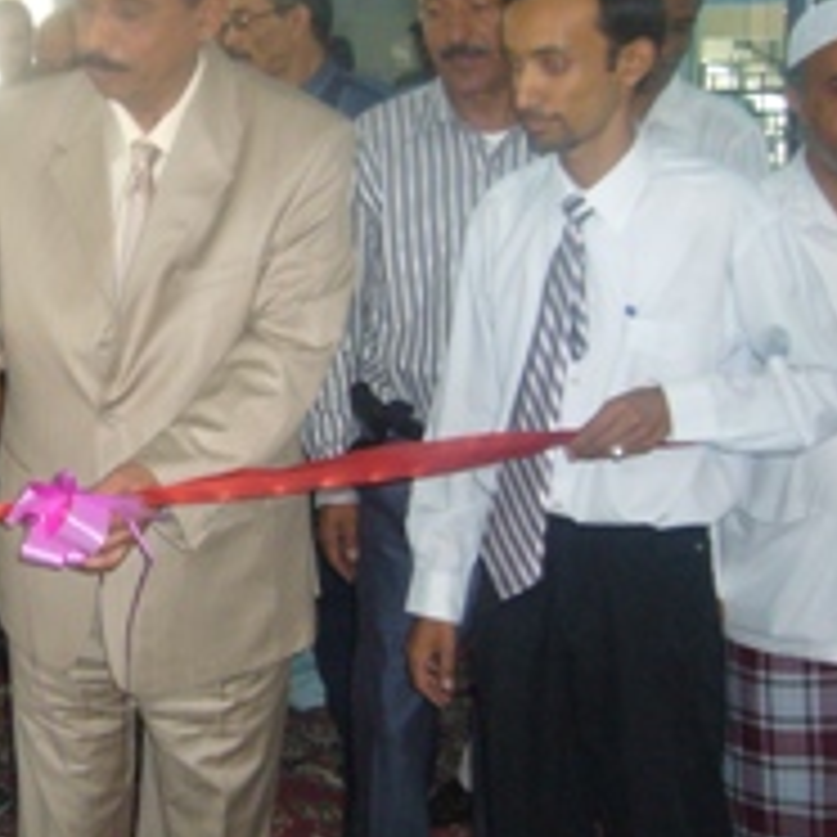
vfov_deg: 28.0
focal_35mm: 61
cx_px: 27
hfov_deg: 26.8
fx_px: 1669
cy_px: 295
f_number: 2.8
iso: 250
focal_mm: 5.8
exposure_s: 1/30
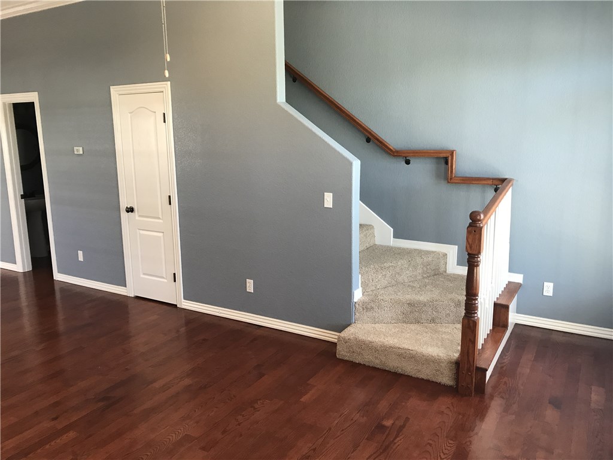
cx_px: 306
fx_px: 496
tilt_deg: -11.0
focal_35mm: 28
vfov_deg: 49.7
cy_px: 230
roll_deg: +1.1
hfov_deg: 63.4
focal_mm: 3.99
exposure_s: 1/30
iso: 32
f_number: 1.8
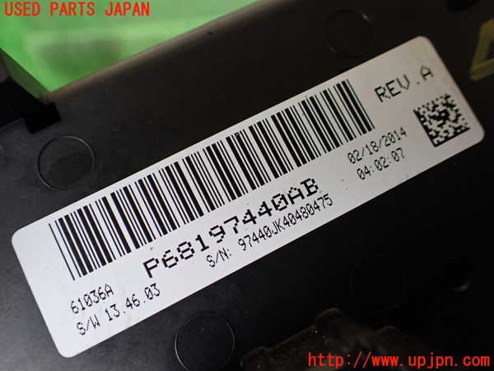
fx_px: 428
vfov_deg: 46.8
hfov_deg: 60.0
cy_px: 186
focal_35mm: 30
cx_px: 247
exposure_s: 1/125
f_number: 2.3
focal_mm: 5.4
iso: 320
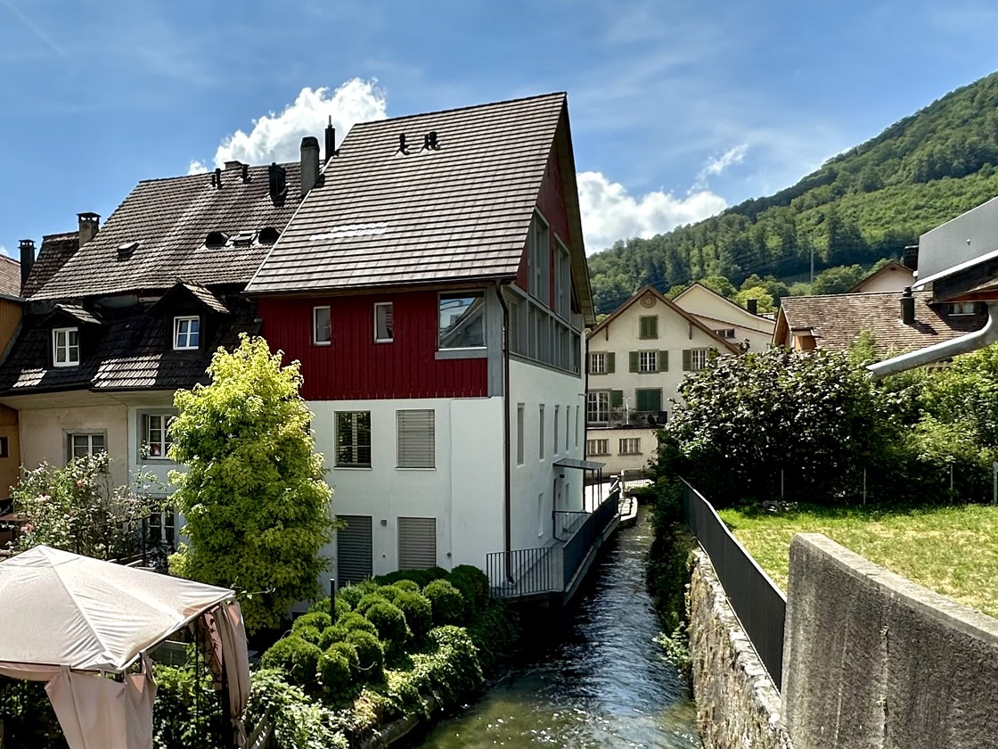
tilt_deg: -2.2
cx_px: 246
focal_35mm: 32
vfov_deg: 44.0
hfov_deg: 54.1
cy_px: 441
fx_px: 923
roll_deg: +1.1
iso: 50
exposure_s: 1/1984
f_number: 2.2
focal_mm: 2.22
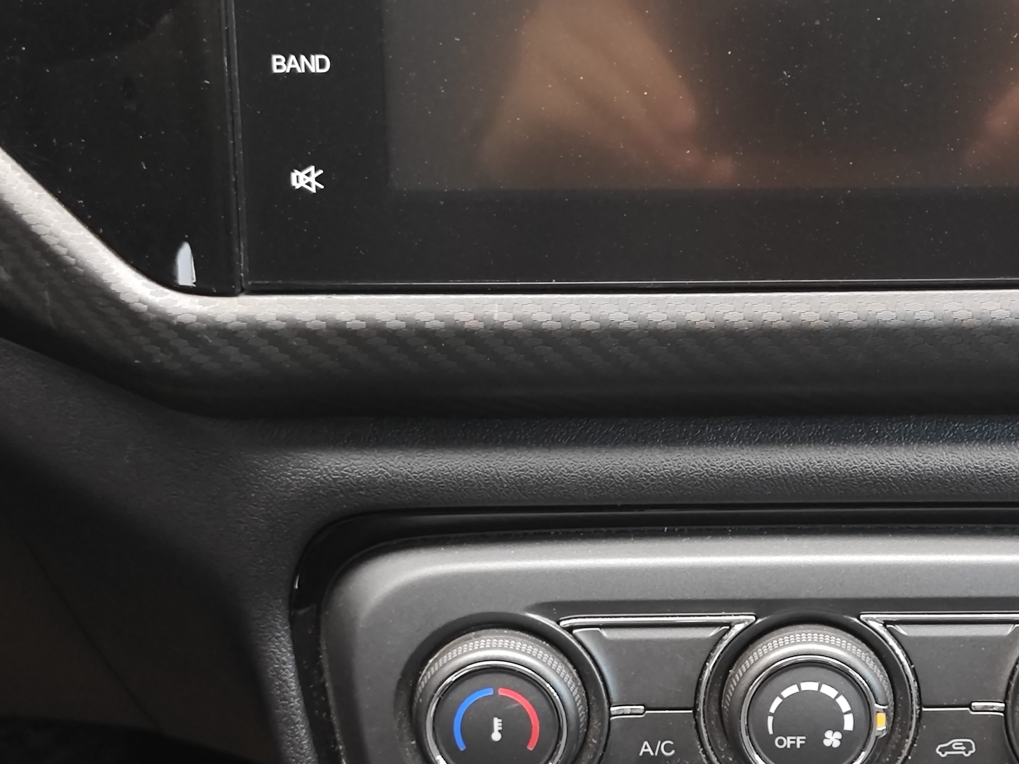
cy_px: 623
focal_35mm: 82
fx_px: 2414
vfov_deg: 17.8
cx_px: 800
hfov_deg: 23.5
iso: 1600
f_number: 1.9
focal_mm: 8.7
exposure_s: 1/25
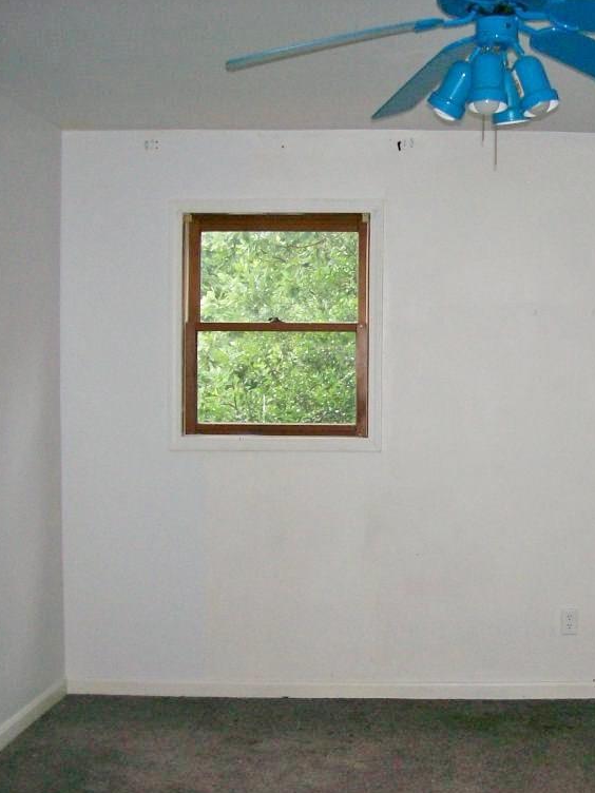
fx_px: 1123
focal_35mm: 49
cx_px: 499
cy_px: 401
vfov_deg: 38.9
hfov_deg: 28.8
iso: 140
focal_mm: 6
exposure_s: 1/64
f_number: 2.7
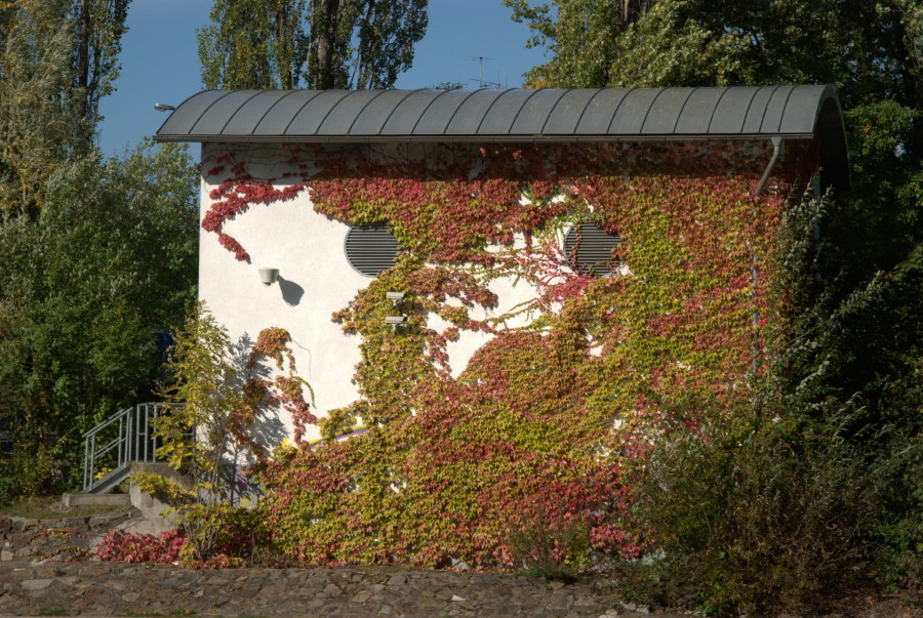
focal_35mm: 128
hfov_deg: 16.0
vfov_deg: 10.8
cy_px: 309
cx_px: 462
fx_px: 3274
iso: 200
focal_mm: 85
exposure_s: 1/1000
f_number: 8
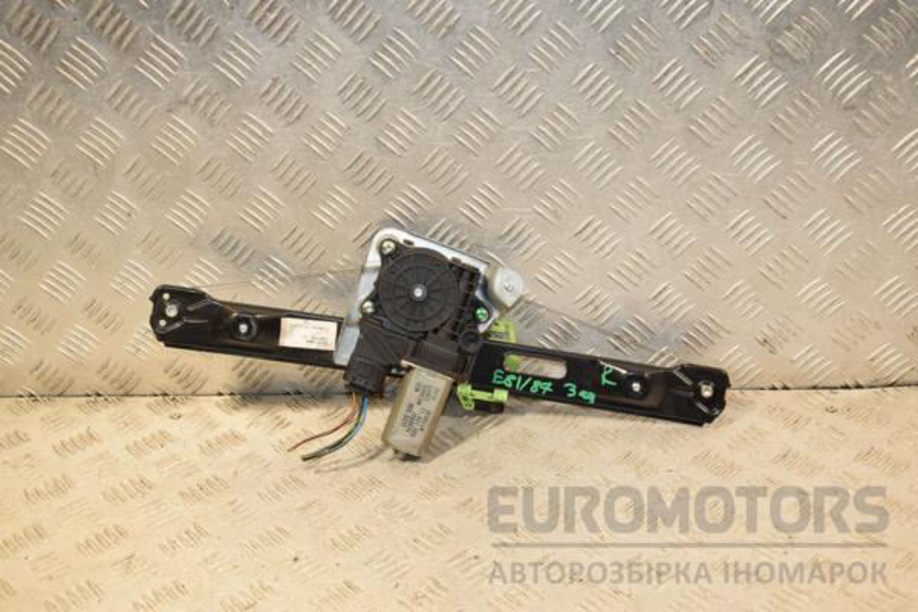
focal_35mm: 48
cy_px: 306
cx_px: 459
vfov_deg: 28.1
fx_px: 1224
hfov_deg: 41.1
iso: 800
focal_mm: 32
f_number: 6.3
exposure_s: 1/200
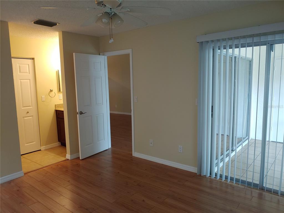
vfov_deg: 54.9
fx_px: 205
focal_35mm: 25
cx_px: 142
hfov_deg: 69.4
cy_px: 106
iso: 50
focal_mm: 4.23
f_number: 1.5
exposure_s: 1/40
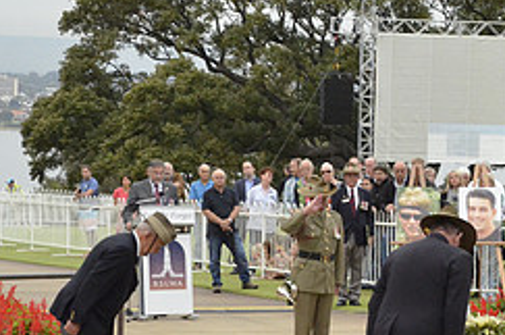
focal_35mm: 179
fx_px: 2506
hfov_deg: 11.3
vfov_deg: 7.6
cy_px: 189
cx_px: 586
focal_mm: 50
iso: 4000
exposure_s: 1/125
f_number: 10
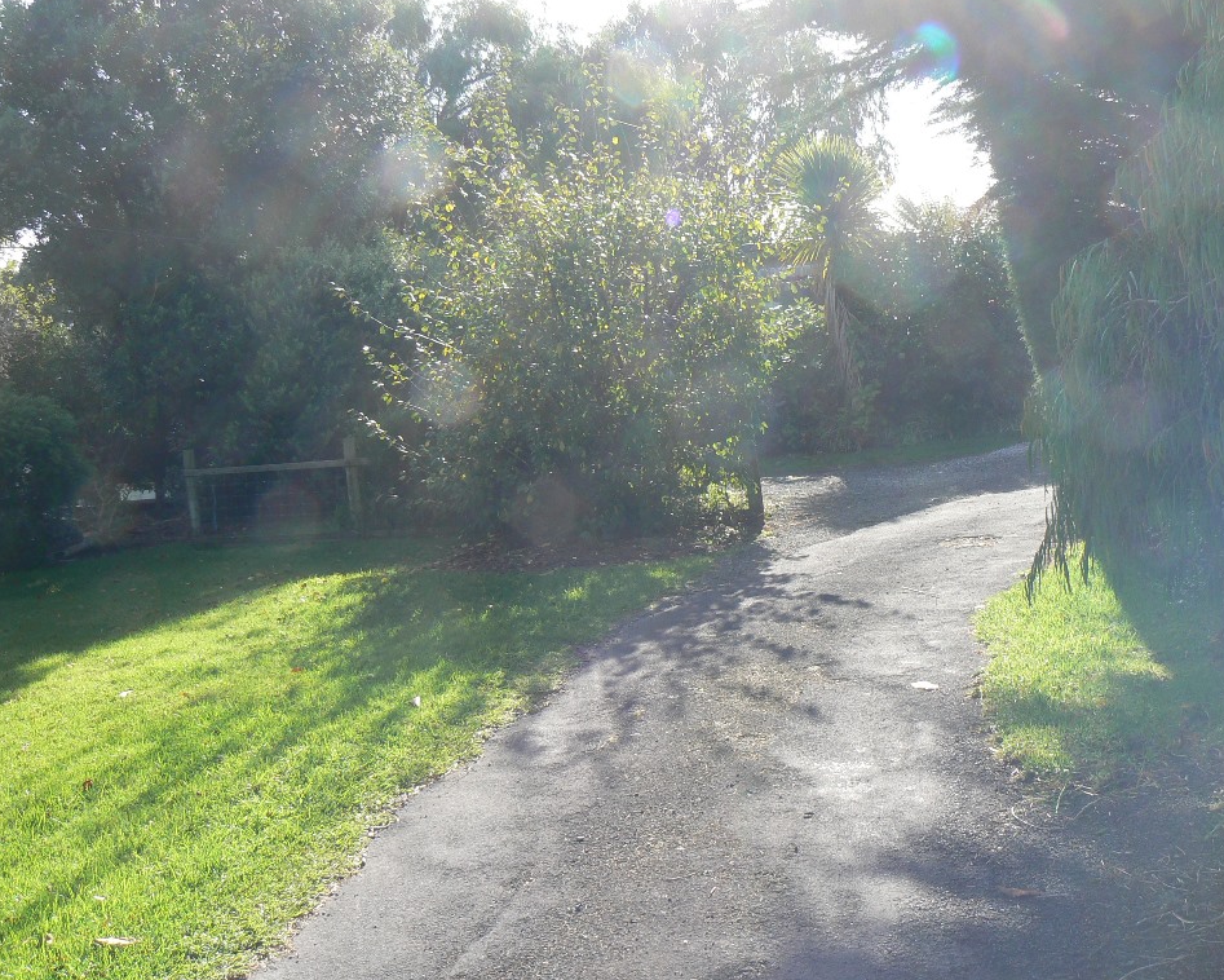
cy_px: 485
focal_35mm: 38
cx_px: 631
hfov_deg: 47.9
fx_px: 1377
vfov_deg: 39.2
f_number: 5.6
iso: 80
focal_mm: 6
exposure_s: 1/125
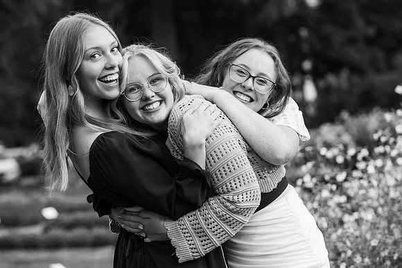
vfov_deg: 9.3
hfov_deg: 14.0
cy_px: 134
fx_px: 1642
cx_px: 201
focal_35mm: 147
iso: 2500
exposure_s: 1/200
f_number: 5.6
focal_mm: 147
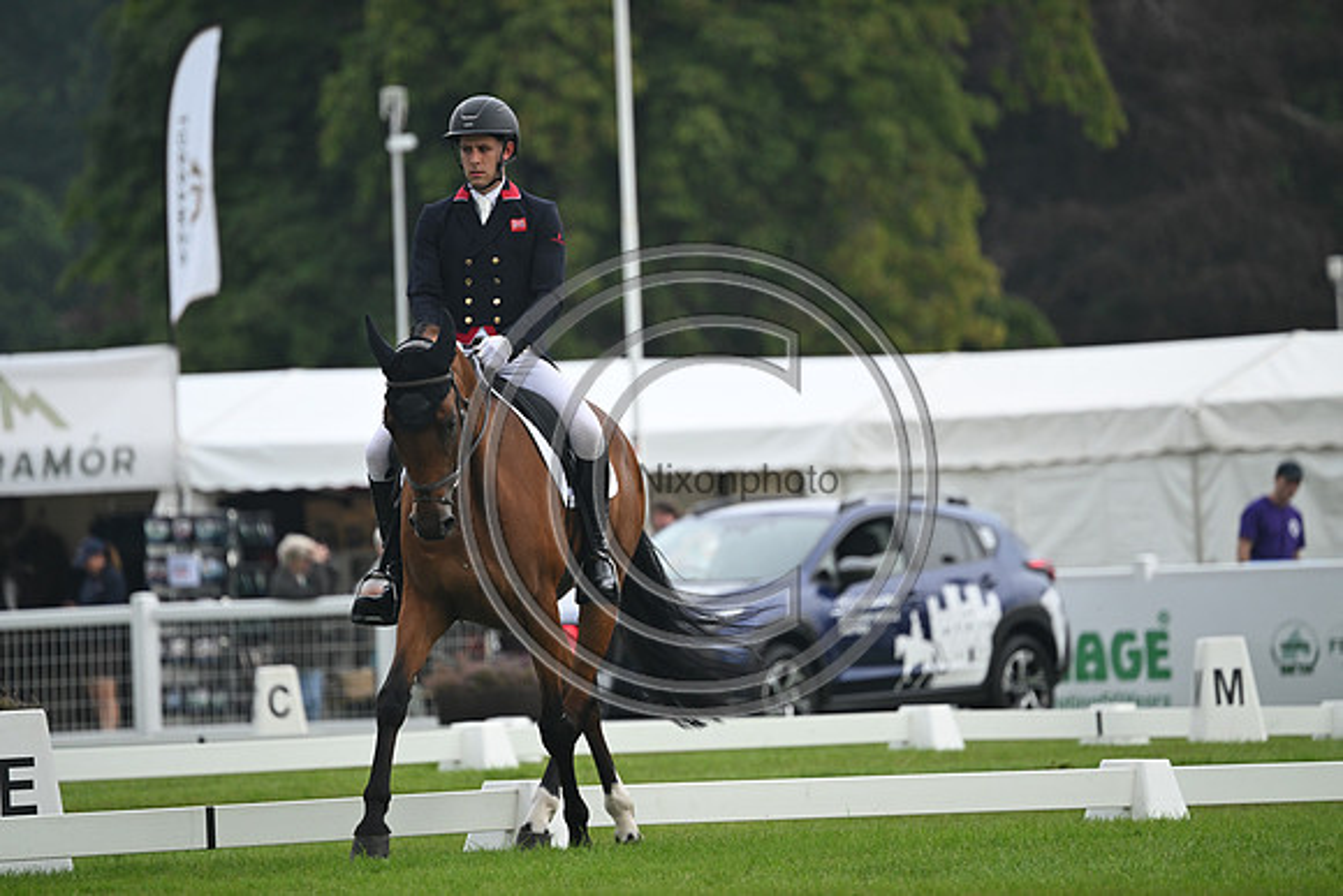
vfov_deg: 3.4
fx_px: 14925
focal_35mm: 400
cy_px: 448
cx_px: 672
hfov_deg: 5.2
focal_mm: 400
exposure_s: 1/1250
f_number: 5.6
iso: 1250
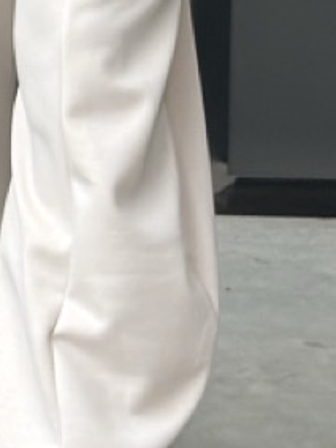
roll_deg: +0.7
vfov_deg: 8.8
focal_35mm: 217
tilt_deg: -4.2
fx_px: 2811
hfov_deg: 6.7
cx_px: -250
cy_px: -359
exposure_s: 1/185
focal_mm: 6.76
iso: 200
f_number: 1.78
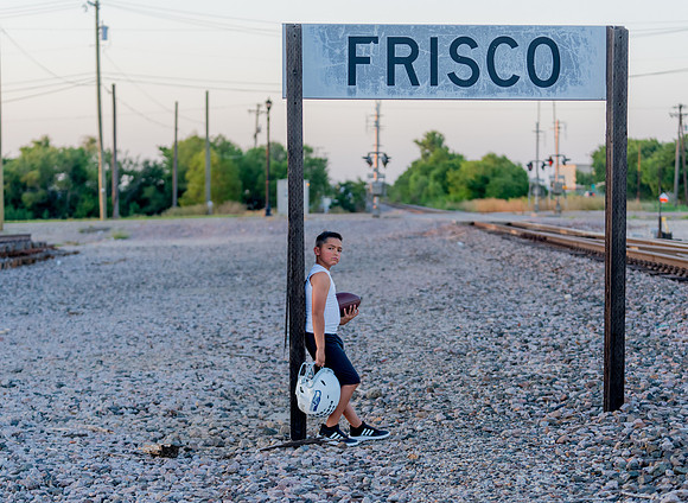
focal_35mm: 88
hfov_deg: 22.3
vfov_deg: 16.4
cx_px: 344
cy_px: 265
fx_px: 1742
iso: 500
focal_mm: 77
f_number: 2.8
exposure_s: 1/320
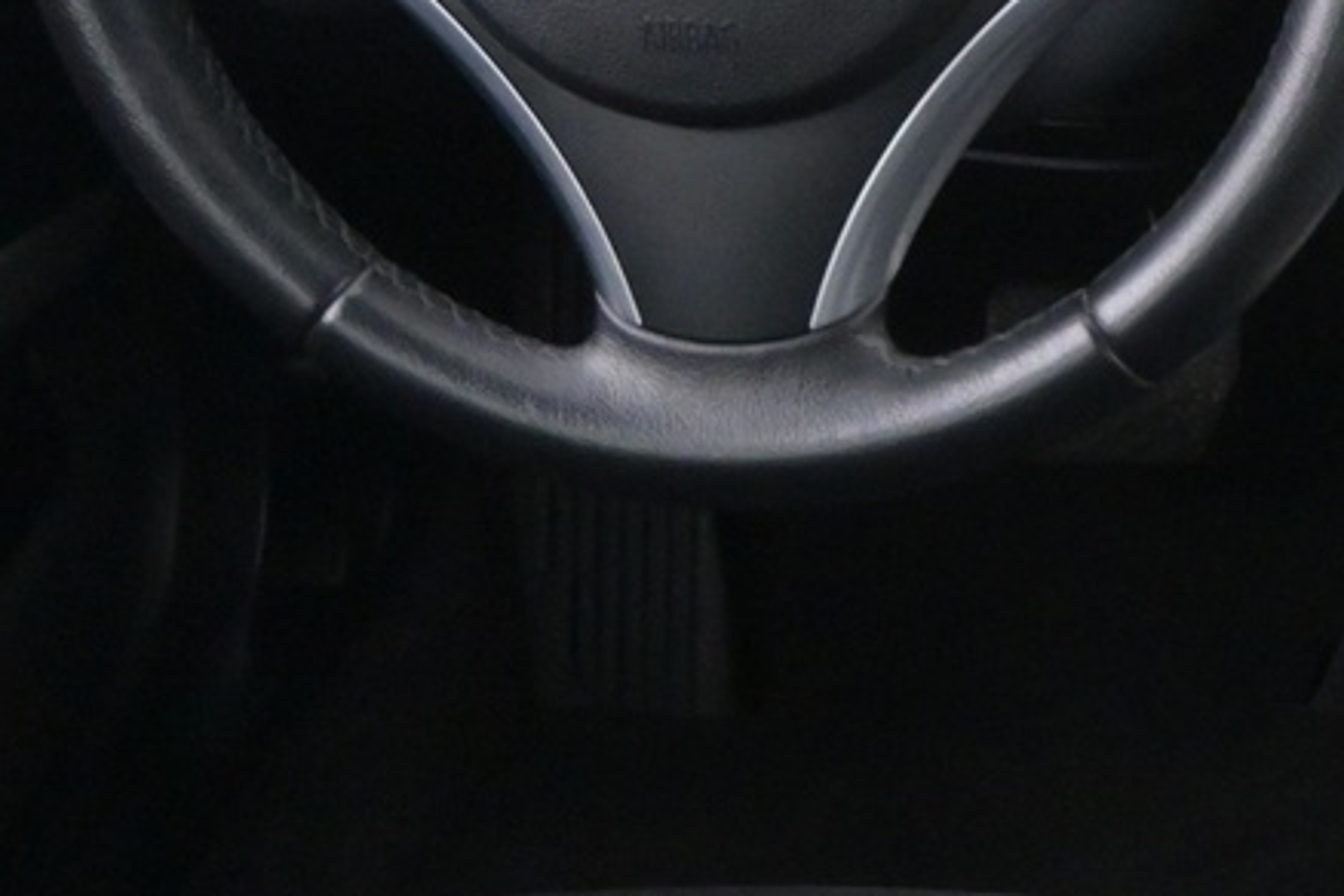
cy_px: 586
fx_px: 4247
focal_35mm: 114
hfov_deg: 16.2
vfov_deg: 12.0
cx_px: 2087
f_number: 3.8
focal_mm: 20.5
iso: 4500
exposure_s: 1/30
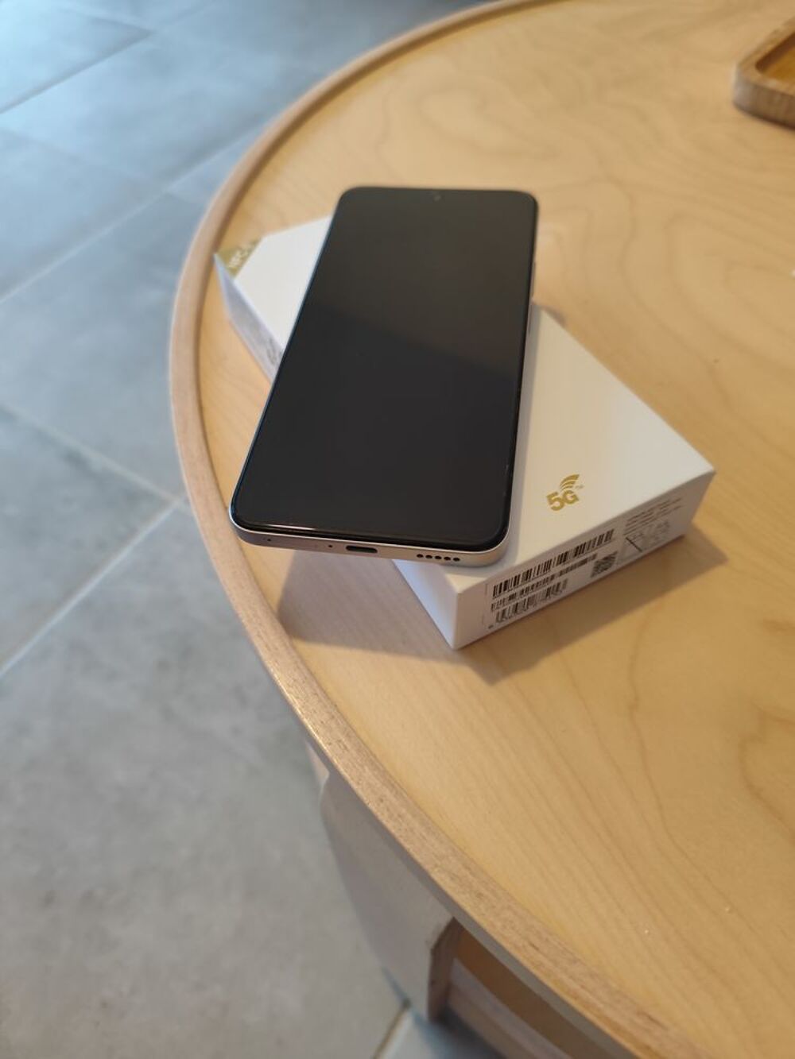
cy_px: 530
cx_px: 398
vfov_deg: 73.9
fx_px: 704
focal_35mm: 23
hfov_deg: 58.9
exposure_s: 1/33.3
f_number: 1.65
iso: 1000
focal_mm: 6.14
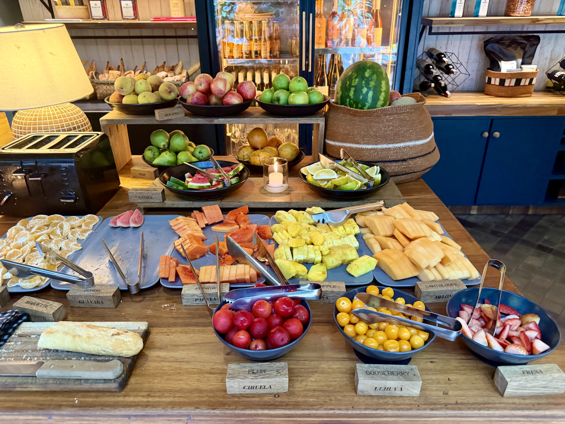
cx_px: 282
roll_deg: -0.1
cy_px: 212
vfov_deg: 56.8
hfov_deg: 71.6
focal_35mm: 24
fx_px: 392
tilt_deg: -25.5
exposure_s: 1/60
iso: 800
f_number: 1.78
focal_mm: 6.76
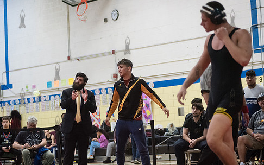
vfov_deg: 11.7
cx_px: 127
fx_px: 806
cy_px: 97
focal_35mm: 112
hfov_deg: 18.6
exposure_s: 1/500
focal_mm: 92
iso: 8000
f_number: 3.5
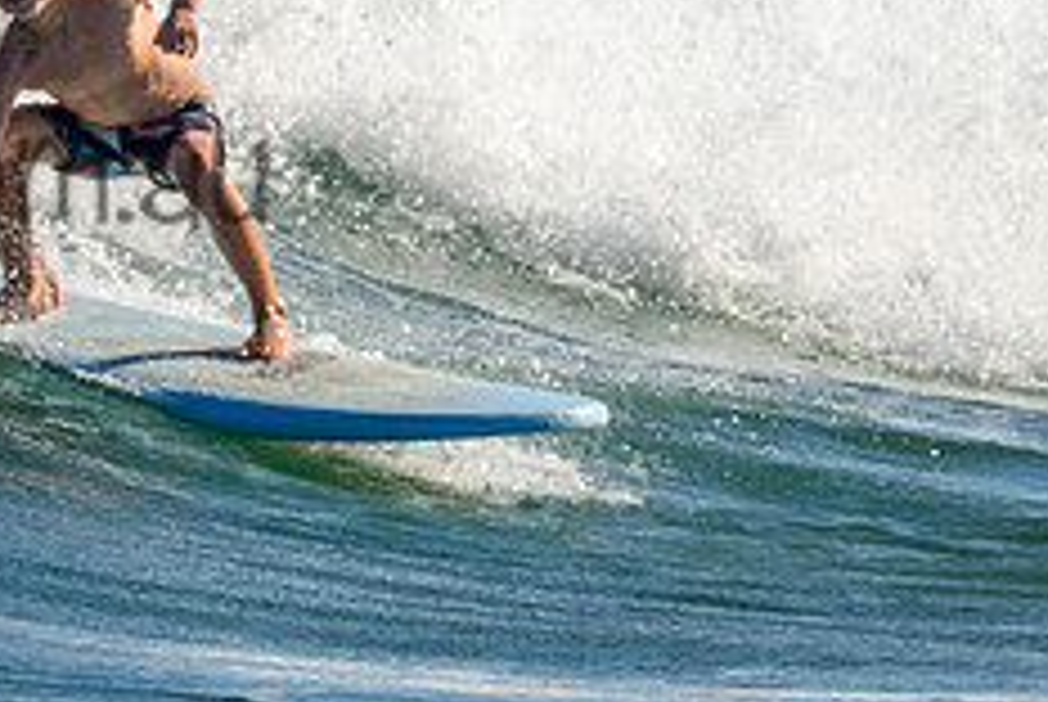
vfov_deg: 0.5
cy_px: 36
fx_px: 79718
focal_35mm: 2735
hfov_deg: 0.8
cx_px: 283
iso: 720
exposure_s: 1/2000
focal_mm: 800
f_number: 11
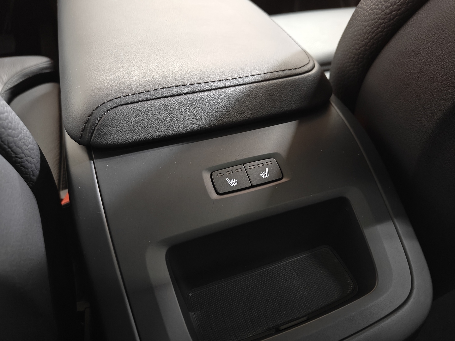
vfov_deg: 56.8
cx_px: 228
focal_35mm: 24
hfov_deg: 71.6
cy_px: 170
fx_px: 315
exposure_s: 1/20
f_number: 1.8
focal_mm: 5.59
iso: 2500
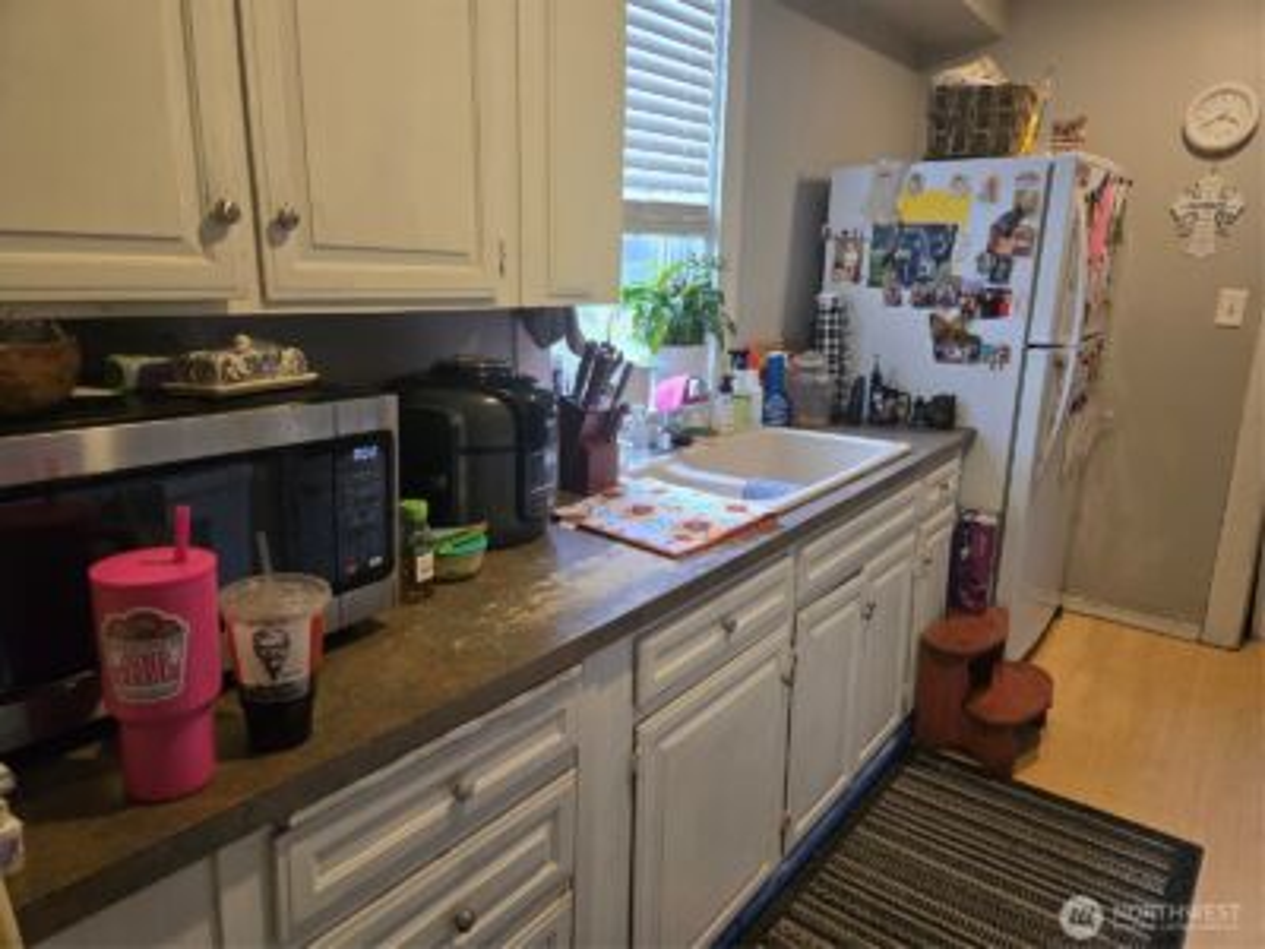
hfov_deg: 73.9
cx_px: 632
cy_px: 474
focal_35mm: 23
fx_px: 841
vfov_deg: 58.9
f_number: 1.8
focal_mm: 5.4
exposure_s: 1/120
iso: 400
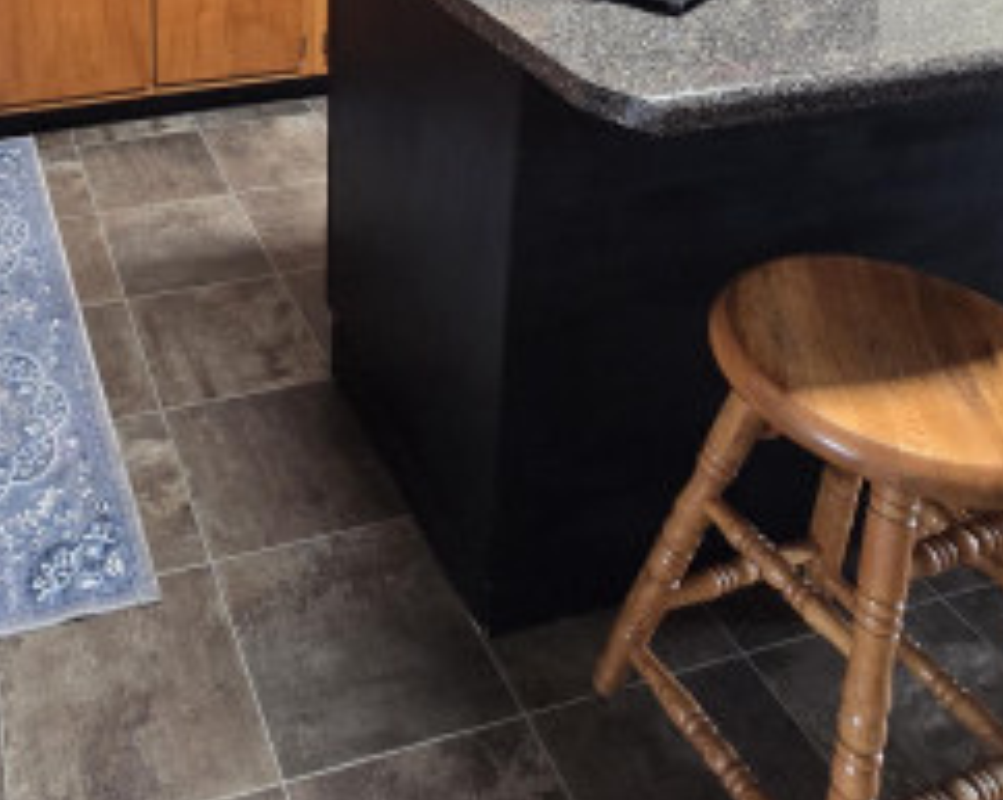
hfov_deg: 47.7
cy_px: -112
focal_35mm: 35
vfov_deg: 35.2
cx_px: 151
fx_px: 1038
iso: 400
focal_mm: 2.2
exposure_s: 1/60
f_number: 2.2
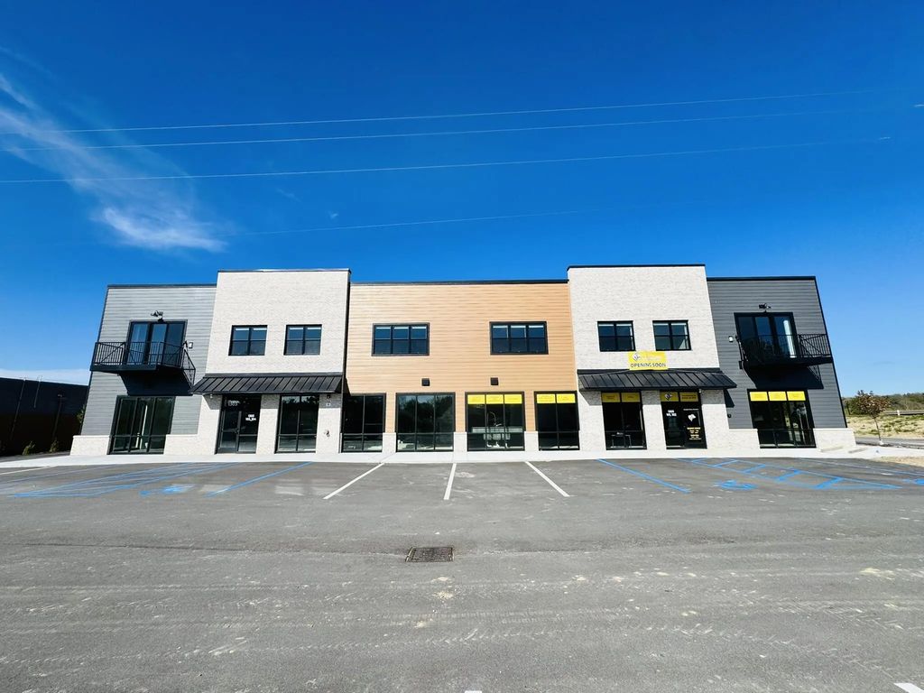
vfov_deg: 85.7
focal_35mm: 14
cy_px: 346
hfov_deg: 102.1
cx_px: 462
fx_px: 374
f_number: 2.2
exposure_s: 1/3546
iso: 50
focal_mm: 2.22
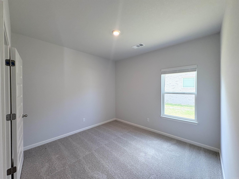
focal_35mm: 14
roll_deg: +0.5
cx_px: 120
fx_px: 97
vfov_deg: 85.7
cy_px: 90
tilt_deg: -0.1
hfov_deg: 102.1
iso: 250
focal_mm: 2.22
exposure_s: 1/120
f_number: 2.2
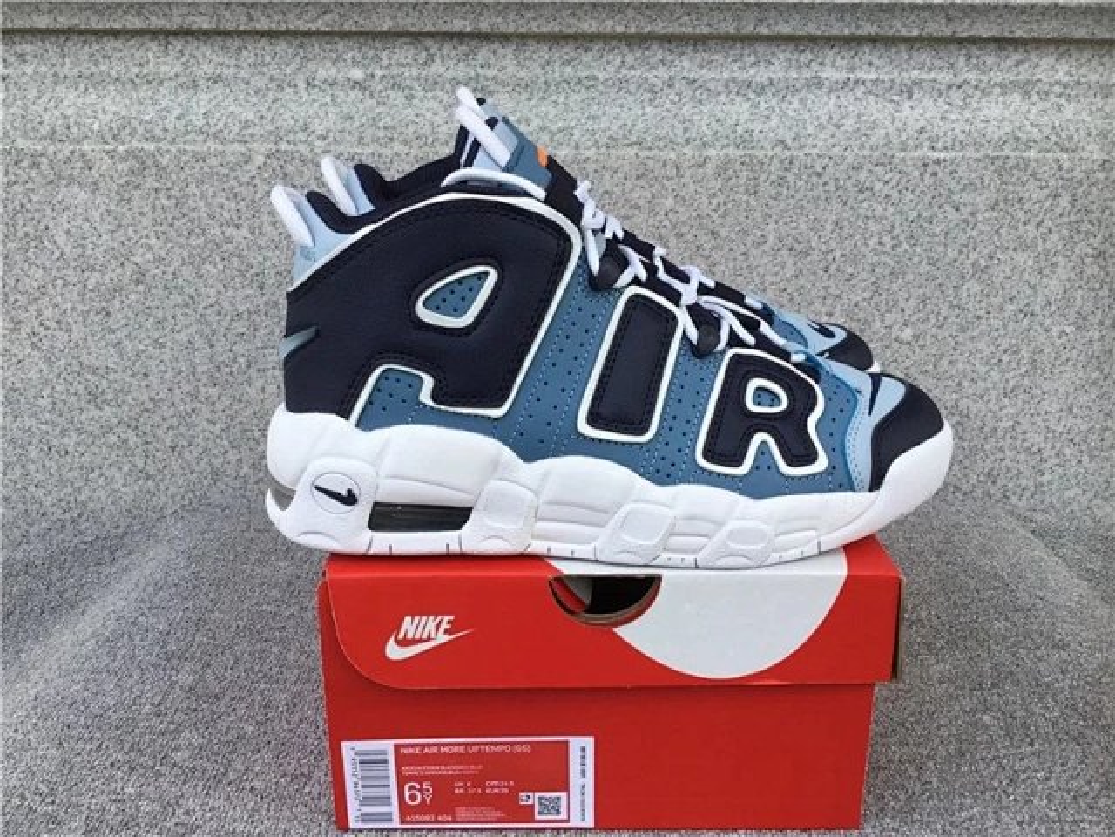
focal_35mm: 31
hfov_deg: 58.4
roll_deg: +0.0
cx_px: 558
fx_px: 999
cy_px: 418
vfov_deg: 45.4
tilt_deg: -17.8
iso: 25
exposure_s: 1/348
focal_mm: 3.3
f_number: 2.4
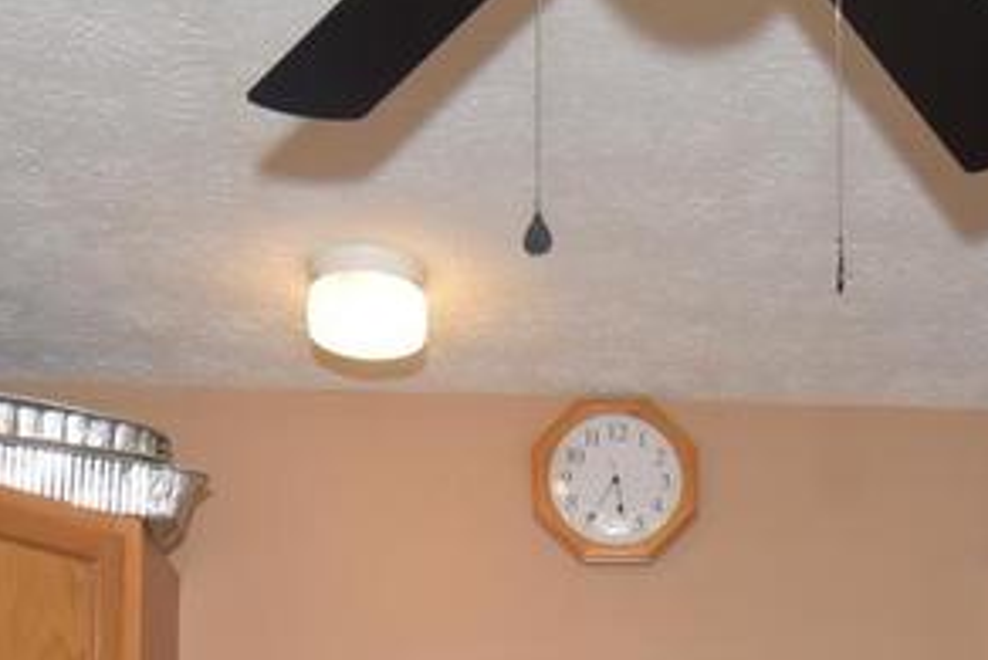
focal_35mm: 74
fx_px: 2032
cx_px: 802
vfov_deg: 16.5
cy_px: 1044
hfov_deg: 26.8
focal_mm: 15
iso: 1000
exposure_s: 1/125
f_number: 6.3
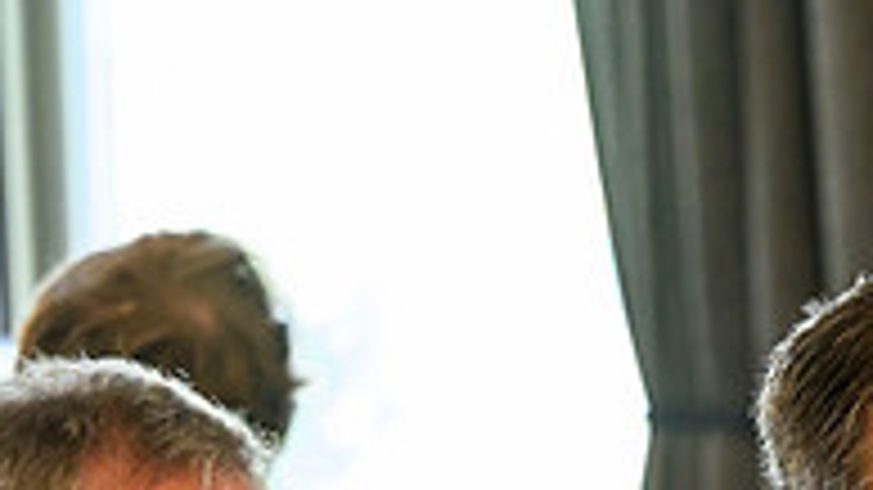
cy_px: 856
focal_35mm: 345
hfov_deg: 6.2
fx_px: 7984
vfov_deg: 3.5
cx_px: 1206
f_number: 2.8
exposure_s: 1/320
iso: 5000
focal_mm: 110
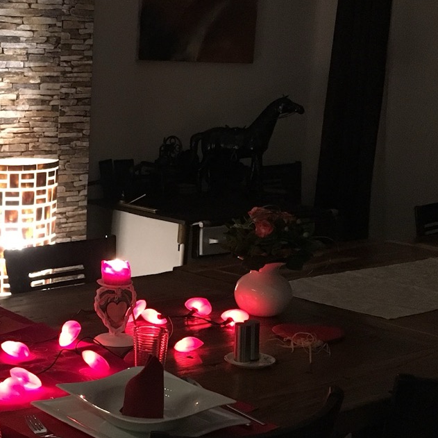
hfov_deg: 25.2
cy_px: 226
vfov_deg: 26.5
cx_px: 0
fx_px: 930
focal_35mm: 65
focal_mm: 4.15
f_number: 2.2
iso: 320
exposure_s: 1/17
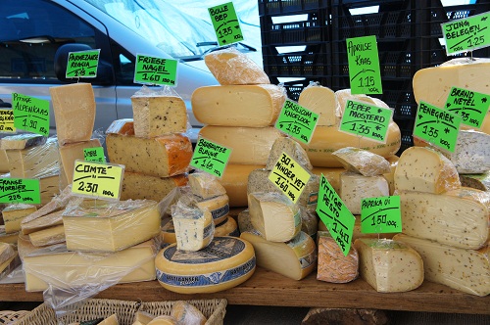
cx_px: 245
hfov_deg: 40.0
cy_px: 162
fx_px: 673
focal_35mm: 50
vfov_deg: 27.2
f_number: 7.1
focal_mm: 33
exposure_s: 1/160
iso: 200
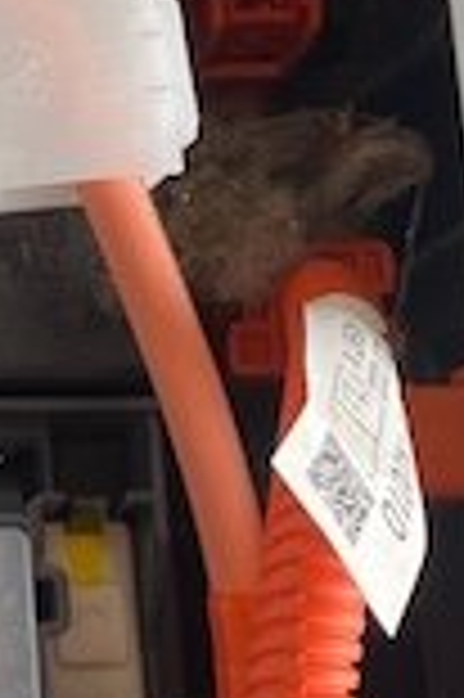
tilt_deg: -77.3
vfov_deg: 18.1
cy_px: 113
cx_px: -234
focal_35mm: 112
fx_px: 2170
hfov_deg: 11.7
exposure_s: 1/121
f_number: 1.8
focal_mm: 4.25
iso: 80
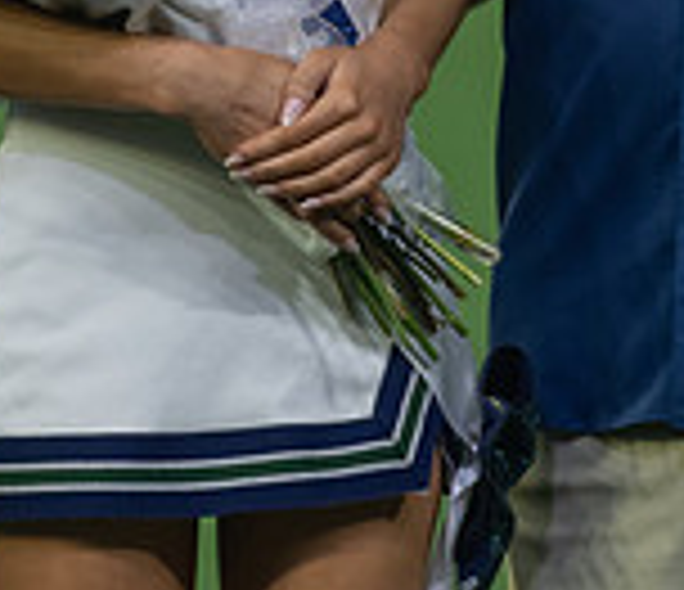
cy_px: -414
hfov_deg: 3.6
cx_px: 161
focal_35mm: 518
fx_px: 10810
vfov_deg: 3.1
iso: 1000
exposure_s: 1/320
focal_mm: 120
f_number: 2.8
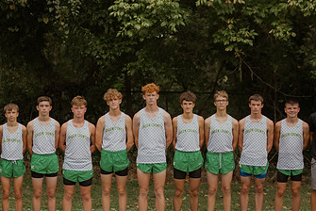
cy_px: 136
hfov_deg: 21.2
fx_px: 843
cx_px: 129
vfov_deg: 14.3
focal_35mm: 96
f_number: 2.8
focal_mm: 50
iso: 250
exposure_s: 1/2000
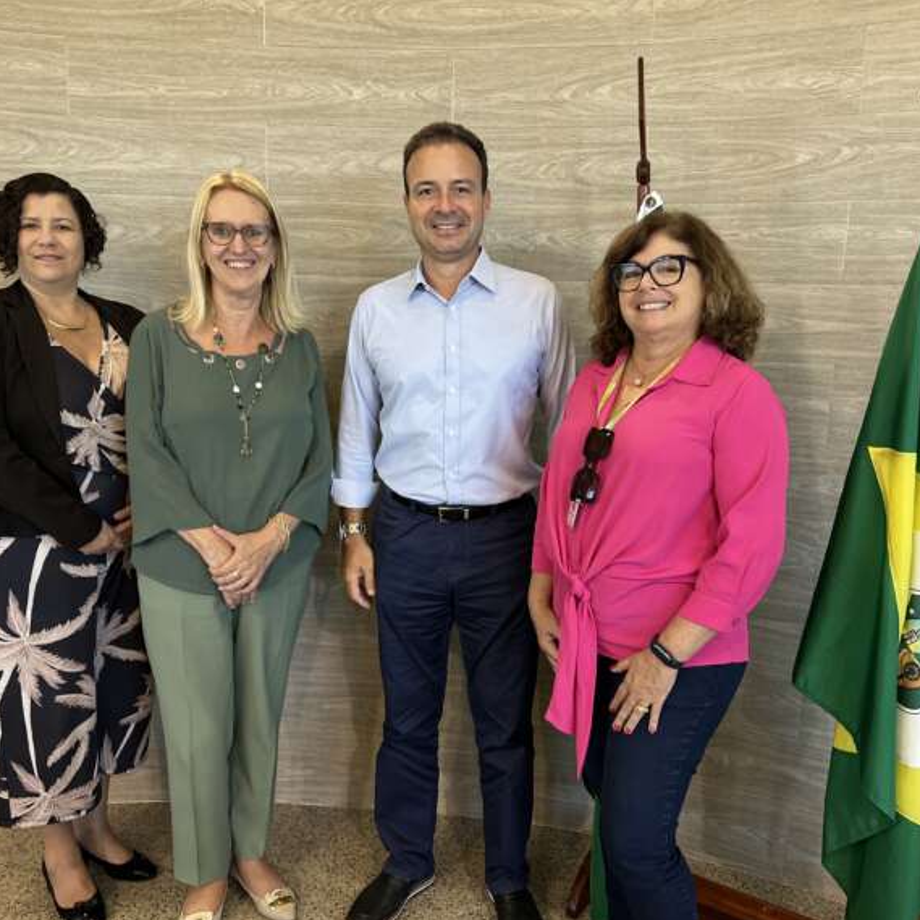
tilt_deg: -9.9
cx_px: 459
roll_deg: -1.3
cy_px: 462
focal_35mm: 31
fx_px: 932
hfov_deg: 52.5
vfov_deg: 52.5
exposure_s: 1/60
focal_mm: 5.7
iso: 250
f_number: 1.5
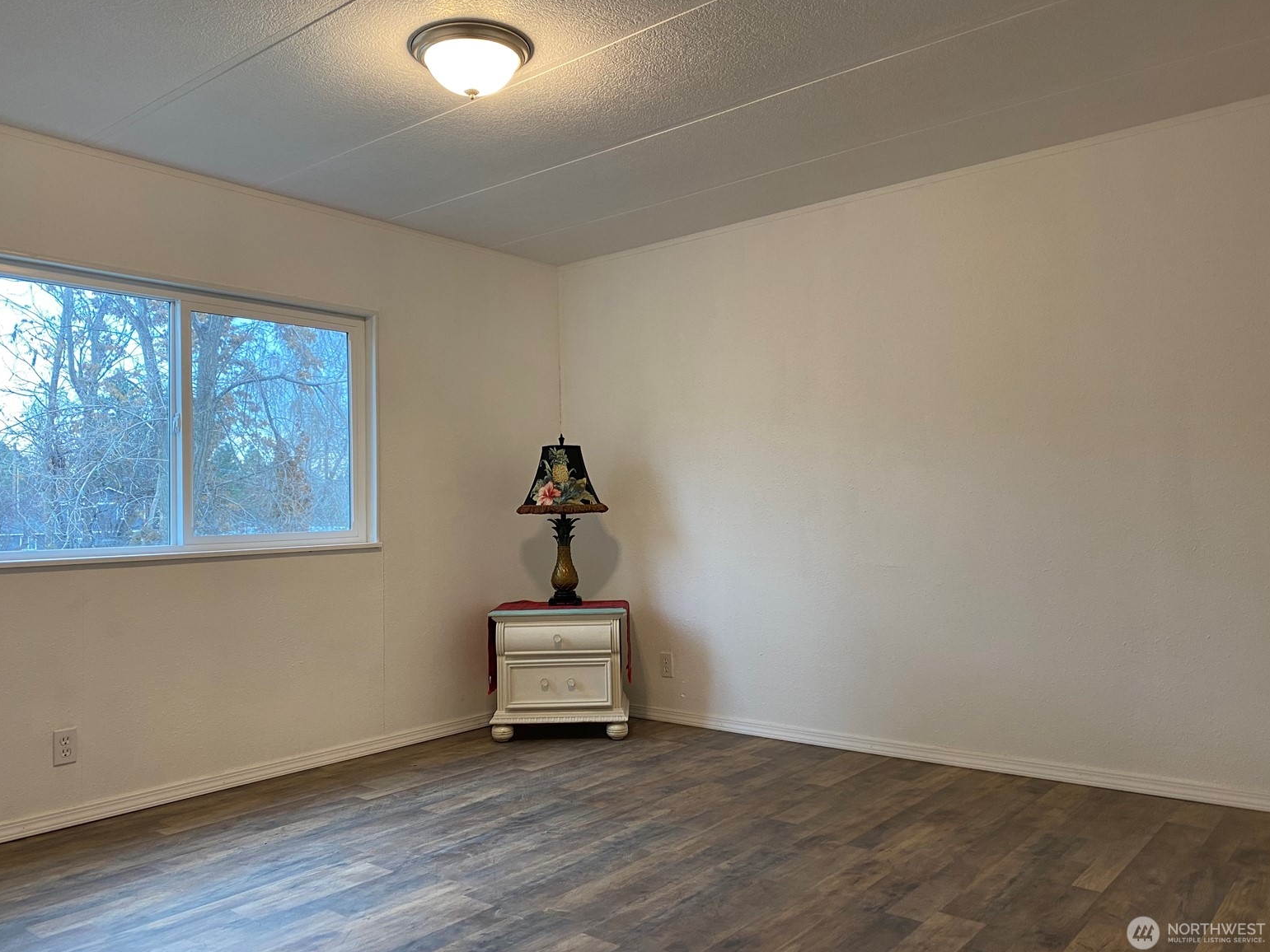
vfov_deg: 51.4
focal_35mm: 27
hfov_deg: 65.3
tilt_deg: +1.9
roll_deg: +0.7
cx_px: 630
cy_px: 478
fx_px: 991
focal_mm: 4.25
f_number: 1.8
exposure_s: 1/60
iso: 80
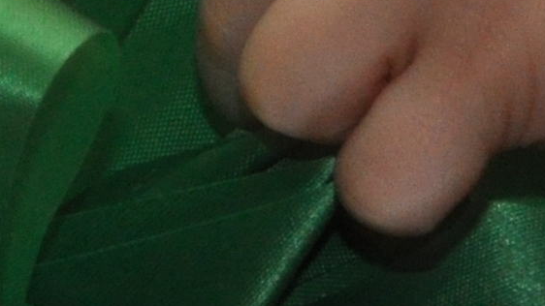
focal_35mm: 1258
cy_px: -441
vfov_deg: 1.0
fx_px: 18178
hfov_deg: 1.7
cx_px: 262
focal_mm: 105
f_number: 5.6
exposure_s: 1/60
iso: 800
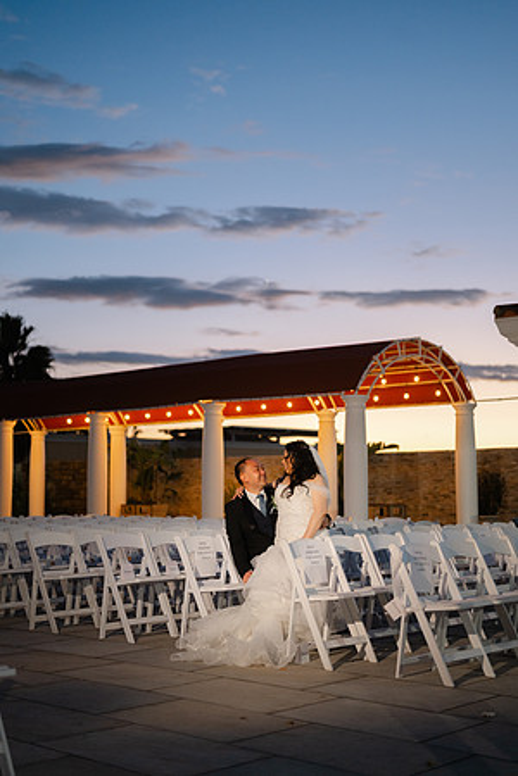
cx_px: 259
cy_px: 388
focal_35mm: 50
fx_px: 1079
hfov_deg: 27.0
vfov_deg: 39.6
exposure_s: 1/160
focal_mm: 50
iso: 640
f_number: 1.8
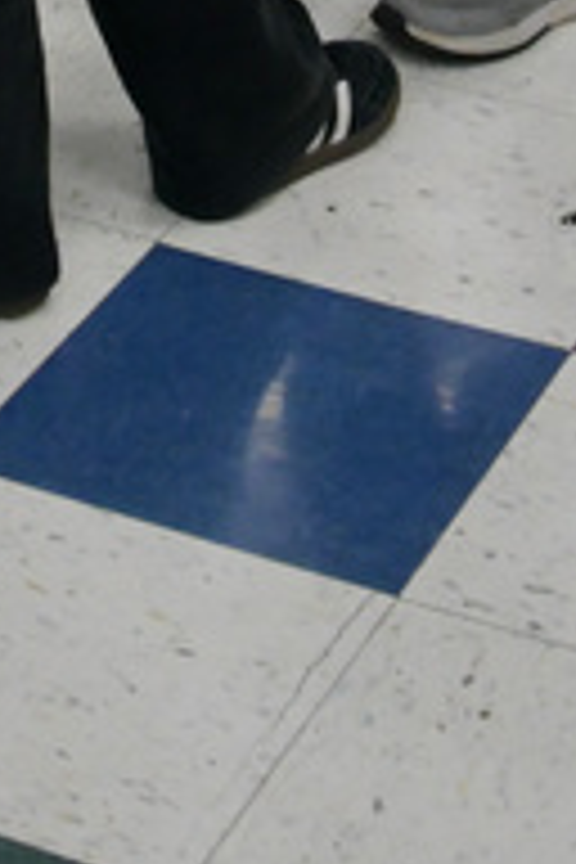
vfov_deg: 11.2
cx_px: -155
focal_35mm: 160
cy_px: -1066
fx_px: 3840
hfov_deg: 8.5
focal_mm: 20
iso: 1600
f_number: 3.5
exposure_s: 1/320
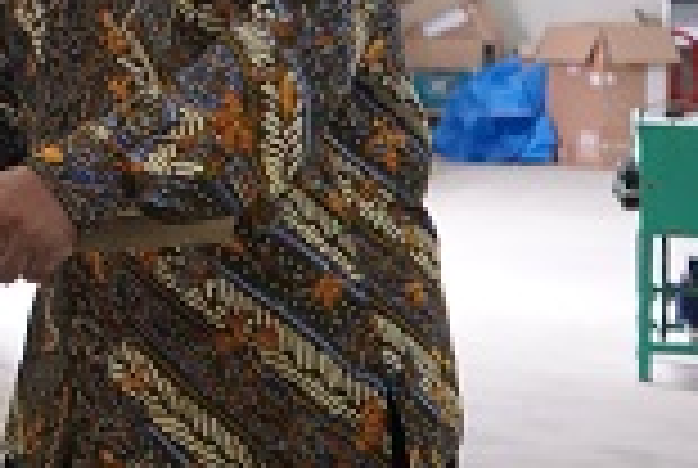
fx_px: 2700
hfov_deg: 13.6
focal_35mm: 139
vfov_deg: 9.8
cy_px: 9
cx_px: -432
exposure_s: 1/160
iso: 4000
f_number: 4
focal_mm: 36
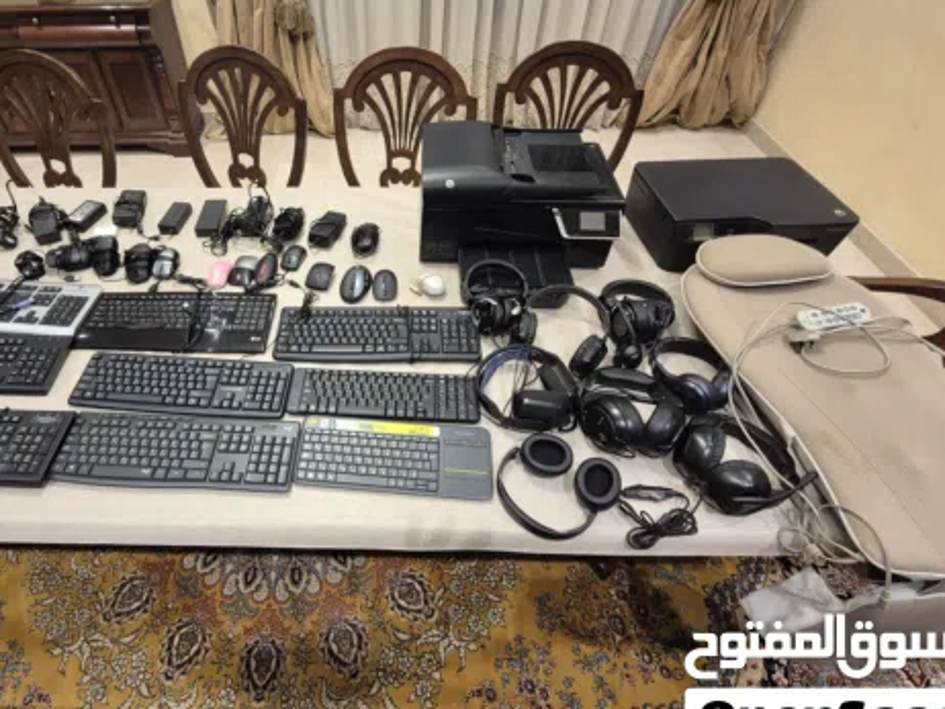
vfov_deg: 71.5
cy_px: 319
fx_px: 492
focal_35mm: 18
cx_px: 376
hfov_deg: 86.6
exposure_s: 1/50
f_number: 2.2
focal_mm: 2.2
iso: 250
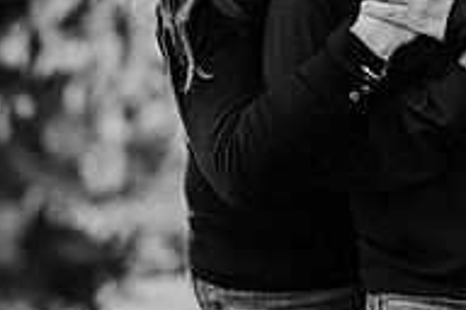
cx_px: 393
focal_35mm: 257
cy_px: -78
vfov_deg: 5.3
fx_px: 3326
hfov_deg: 8.0
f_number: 1.8
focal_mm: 85
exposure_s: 1/1000
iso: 500
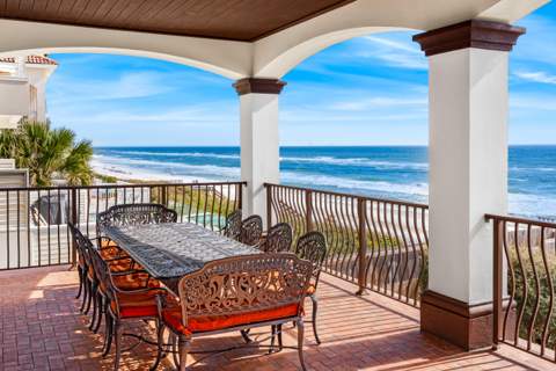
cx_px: 278
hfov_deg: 57.5
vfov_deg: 40.2
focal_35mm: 33
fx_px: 507
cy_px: 186
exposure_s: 1/400
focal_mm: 32.8
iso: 250
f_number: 7.1
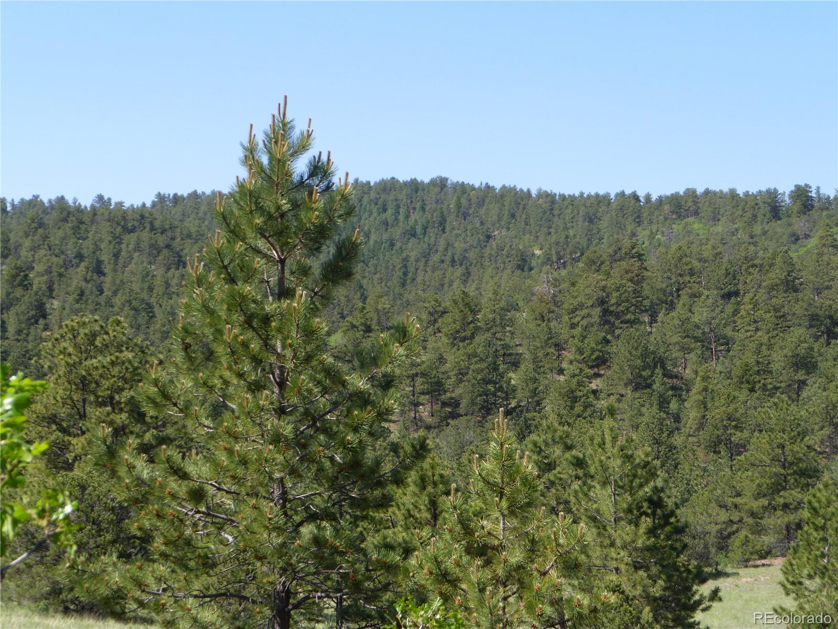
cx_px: 419
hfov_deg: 23.0
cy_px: 314
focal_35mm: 85
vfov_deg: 17.4
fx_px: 2058
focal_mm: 15.1
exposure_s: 1/250
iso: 80
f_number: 4.6
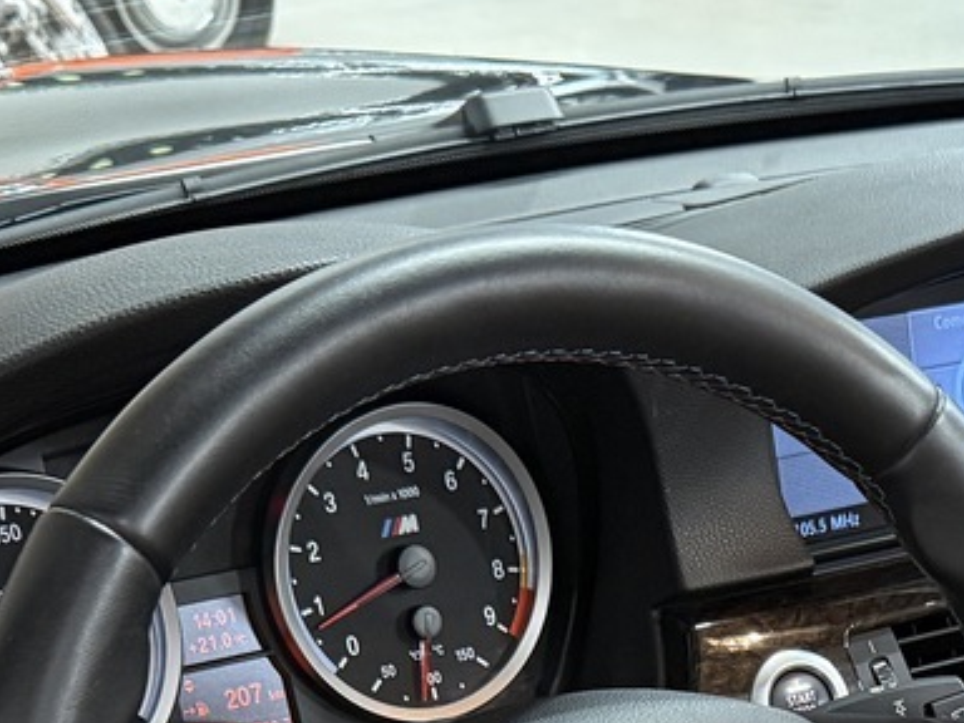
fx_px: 2506
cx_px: 838
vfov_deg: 14.3
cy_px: 1331
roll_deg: +0.3
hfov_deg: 21.4
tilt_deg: -34.4
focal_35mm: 90
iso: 250
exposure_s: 1/60
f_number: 1.78
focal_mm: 6.76
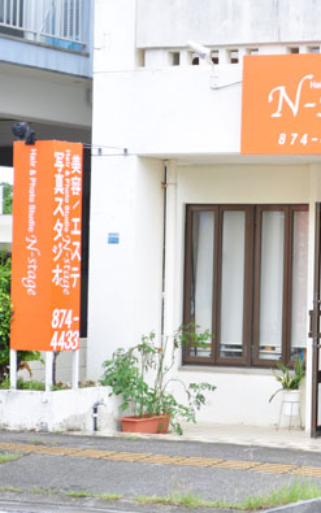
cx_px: 369
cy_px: 258
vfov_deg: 16.3
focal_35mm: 128
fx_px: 1788
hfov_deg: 10.1
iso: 200
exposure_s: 1/200
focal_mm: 55
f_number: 7.1
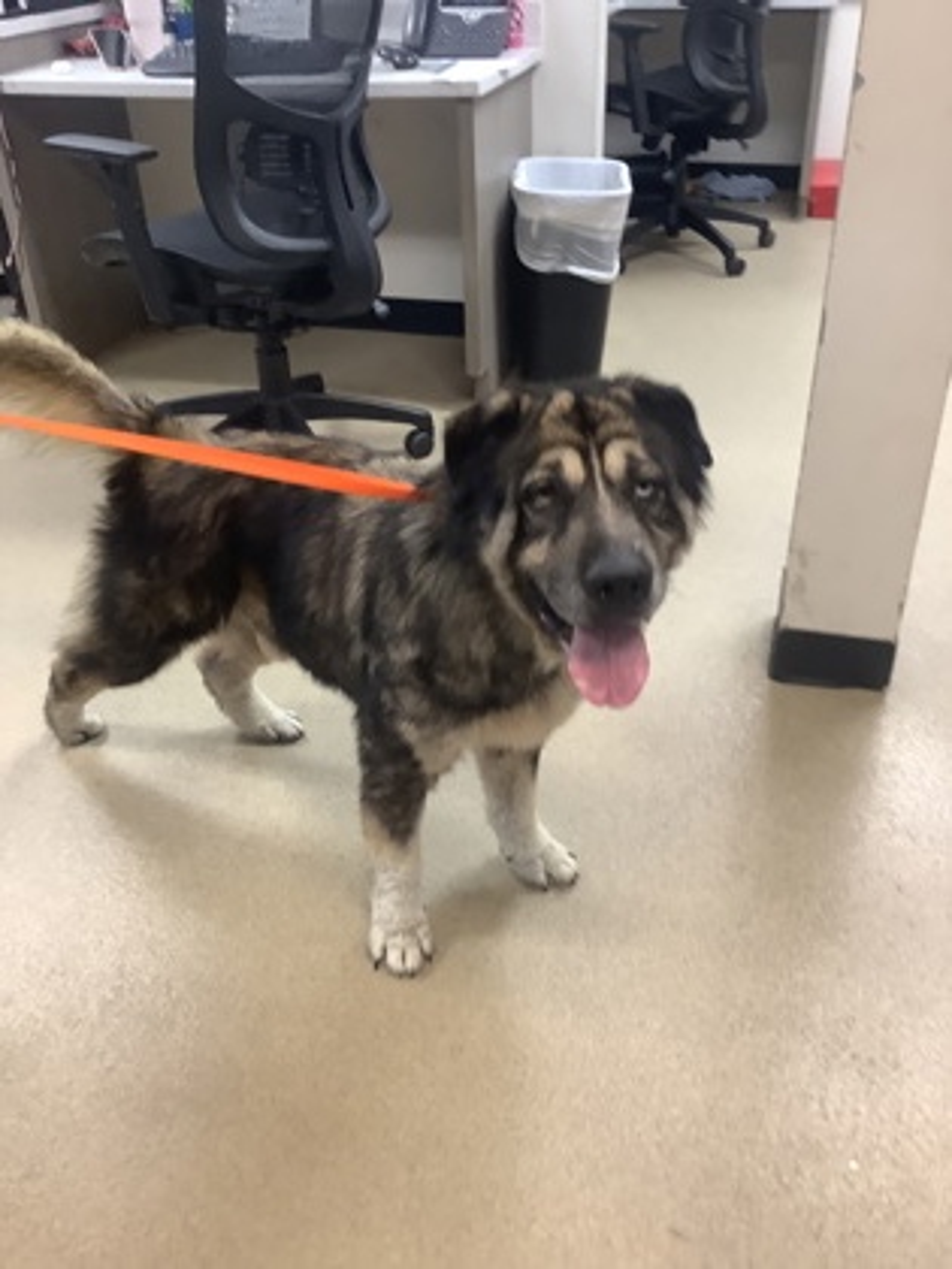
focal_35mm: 31
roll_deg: +0.7
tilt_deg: -30.5
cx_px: 476
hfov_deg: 45.4
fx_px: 1137
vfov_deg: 58.4
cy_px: 634
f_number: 2.4
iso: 200
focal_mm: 3.3
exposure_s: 1/50
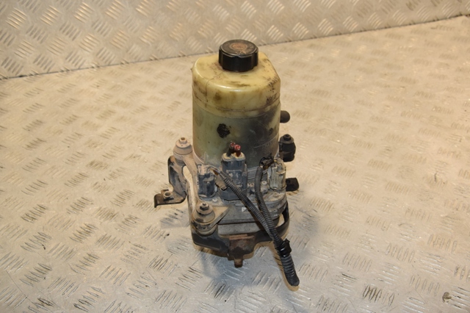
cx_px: 235
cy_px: 156
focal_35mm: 48
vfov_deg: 28.0
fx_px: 626
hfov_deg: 41.1
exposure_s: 1/200
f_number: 8
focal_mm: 32
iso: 800
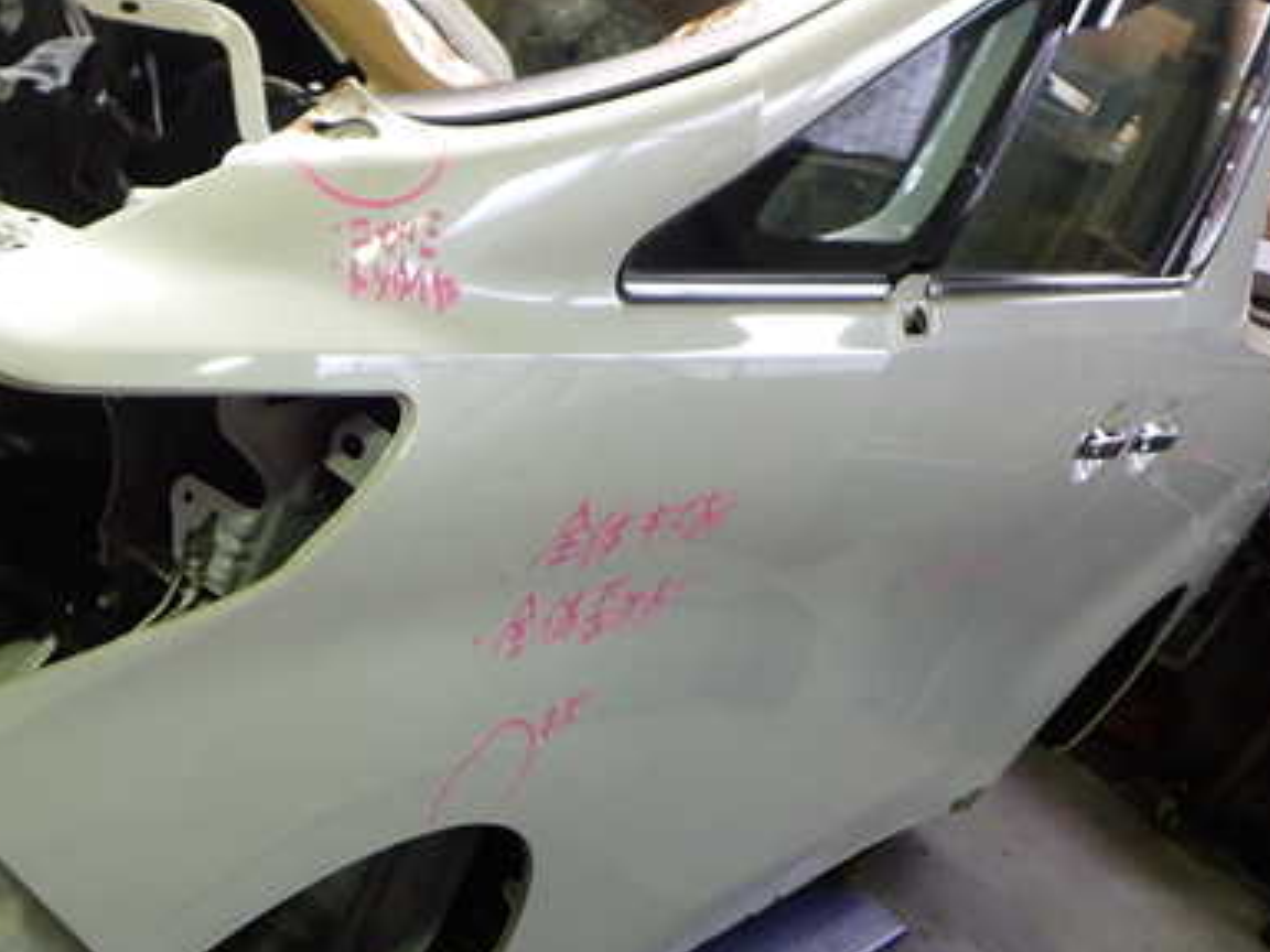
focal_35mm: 50
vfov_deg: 29.1
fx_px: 1834
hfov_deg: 37.2
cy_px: 516
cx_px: 301
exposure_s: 1/40
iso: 200
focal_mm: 5.79
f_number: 2.4
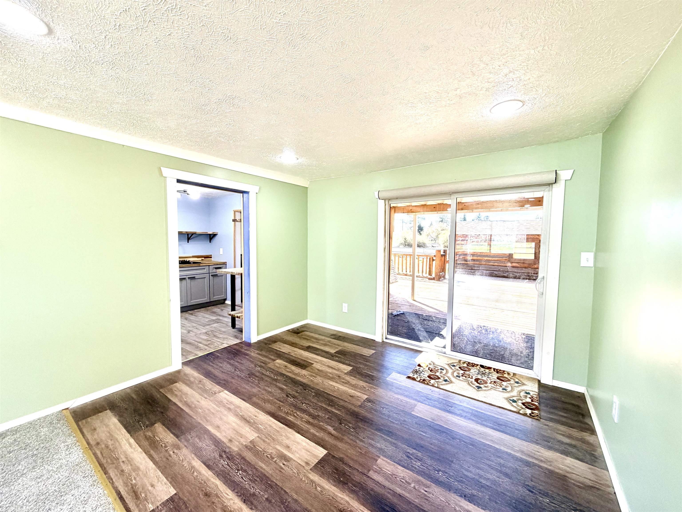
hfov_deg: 102.1
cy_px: 256
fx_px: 276
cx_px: 341
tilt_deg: -4.3
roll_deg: -0.4
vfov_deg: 85.7
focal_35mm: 14
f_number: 2.2
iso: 160
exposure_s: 1/120
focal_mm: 2.22
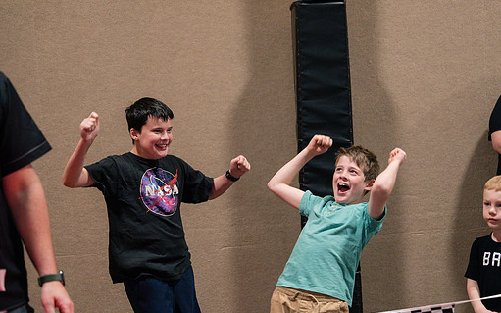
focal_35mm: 81
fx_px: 1106
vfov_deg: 16.1
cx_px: 271
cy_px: 166
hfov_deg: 25.5
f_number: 2.8
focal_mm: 70
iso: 2500
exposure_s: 1/320
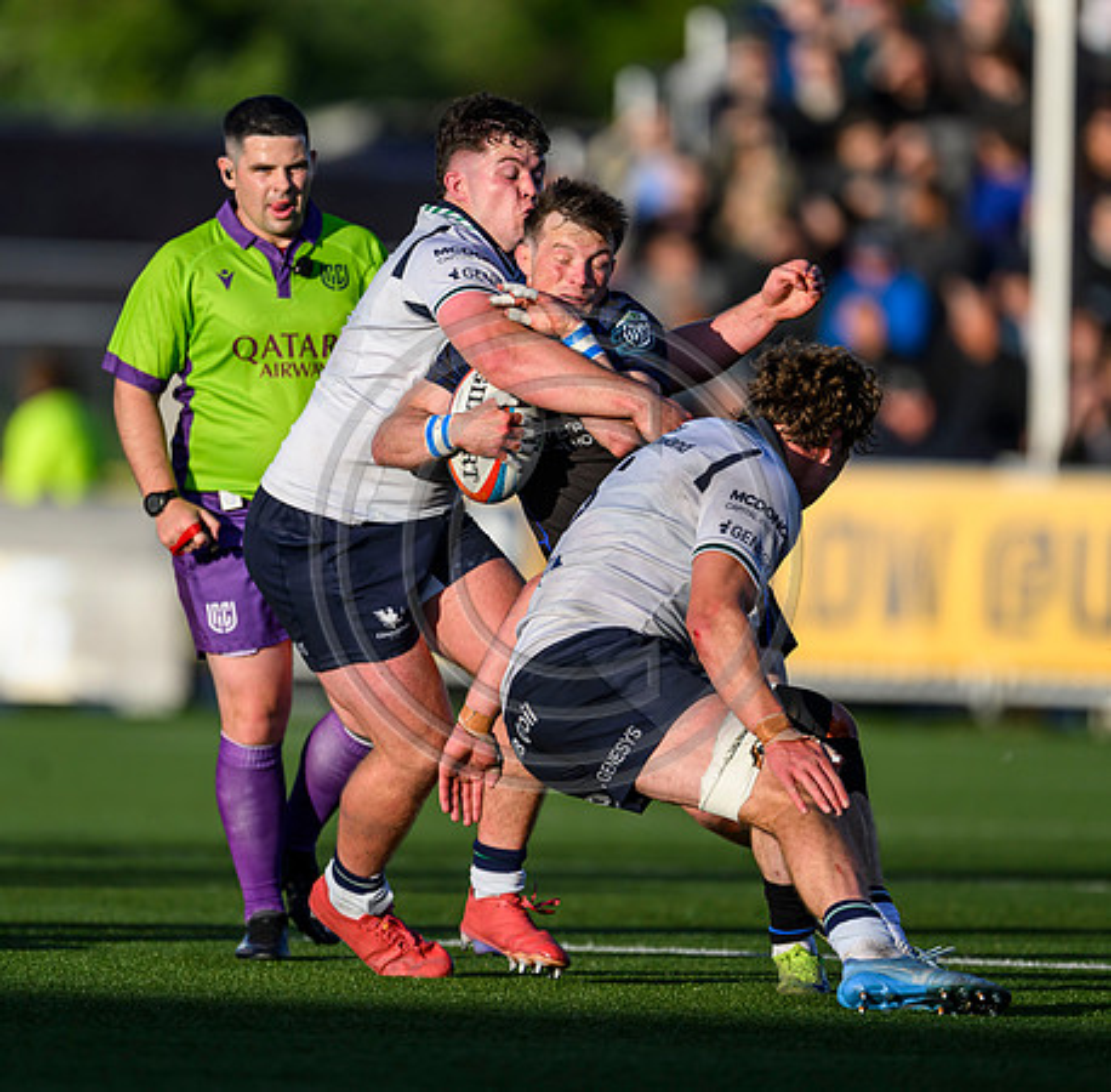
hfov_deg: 2.4
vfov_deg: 2.4
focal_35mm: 731
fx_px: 26322
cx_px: 562
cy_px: 531
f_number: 4
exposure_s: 1/3200
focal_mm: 560
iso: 500
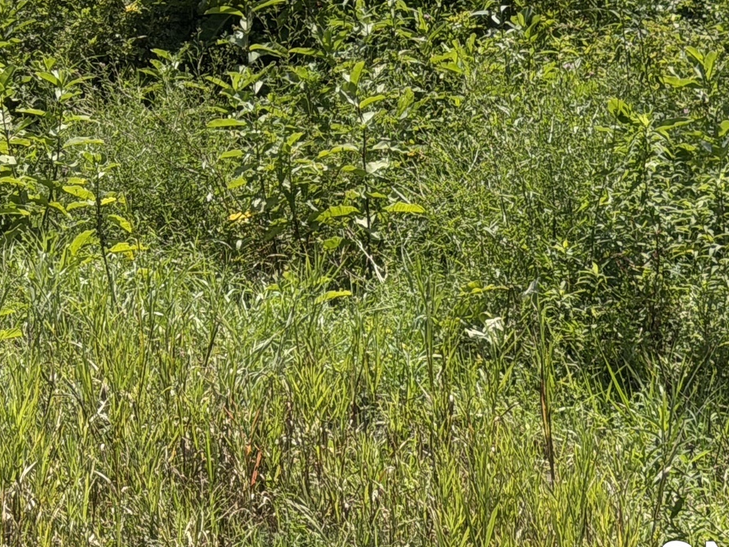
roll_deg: +0.3
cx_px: -200
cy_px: -312
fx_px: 3391
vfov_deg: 9.0
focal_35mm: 161
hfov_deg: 11.9
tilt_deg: -2.0
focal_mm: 6.76
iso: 64
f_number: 1.78
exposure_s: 1/7143
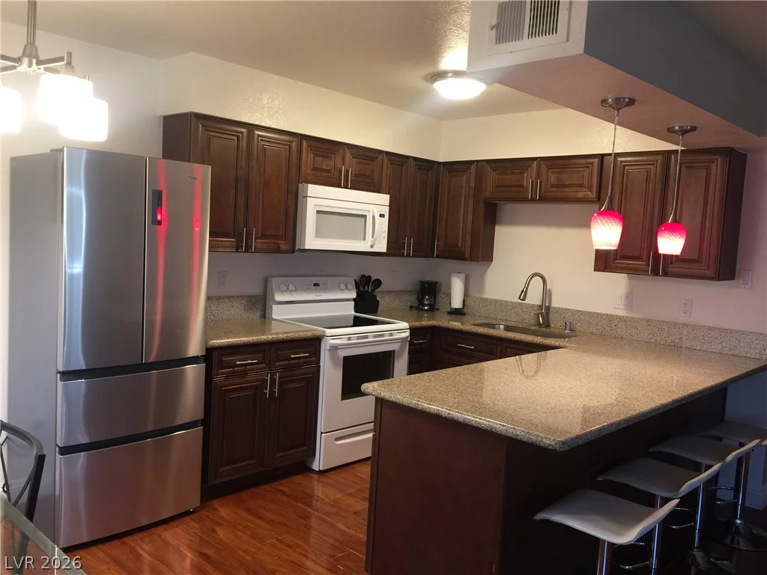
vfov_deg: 48.2
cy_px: 288
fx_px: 643
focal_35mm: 29
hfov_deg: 61.7
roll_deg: -4.7
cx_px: 384
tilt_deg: -4.5
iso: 50
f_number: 2.2
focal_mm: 4.15
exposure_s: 1/15
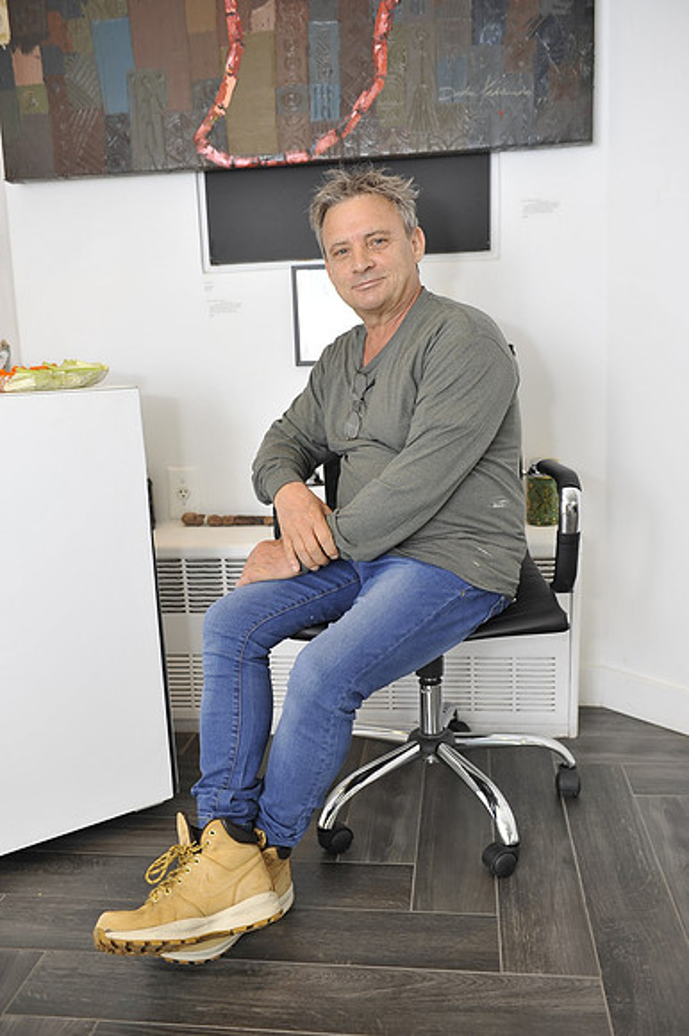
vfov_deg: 58.7
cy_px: 518
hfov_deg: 41.1
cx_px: 344
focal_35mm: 32
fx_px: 920
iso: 200
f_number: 3.5
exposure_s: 1/250
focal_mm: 32
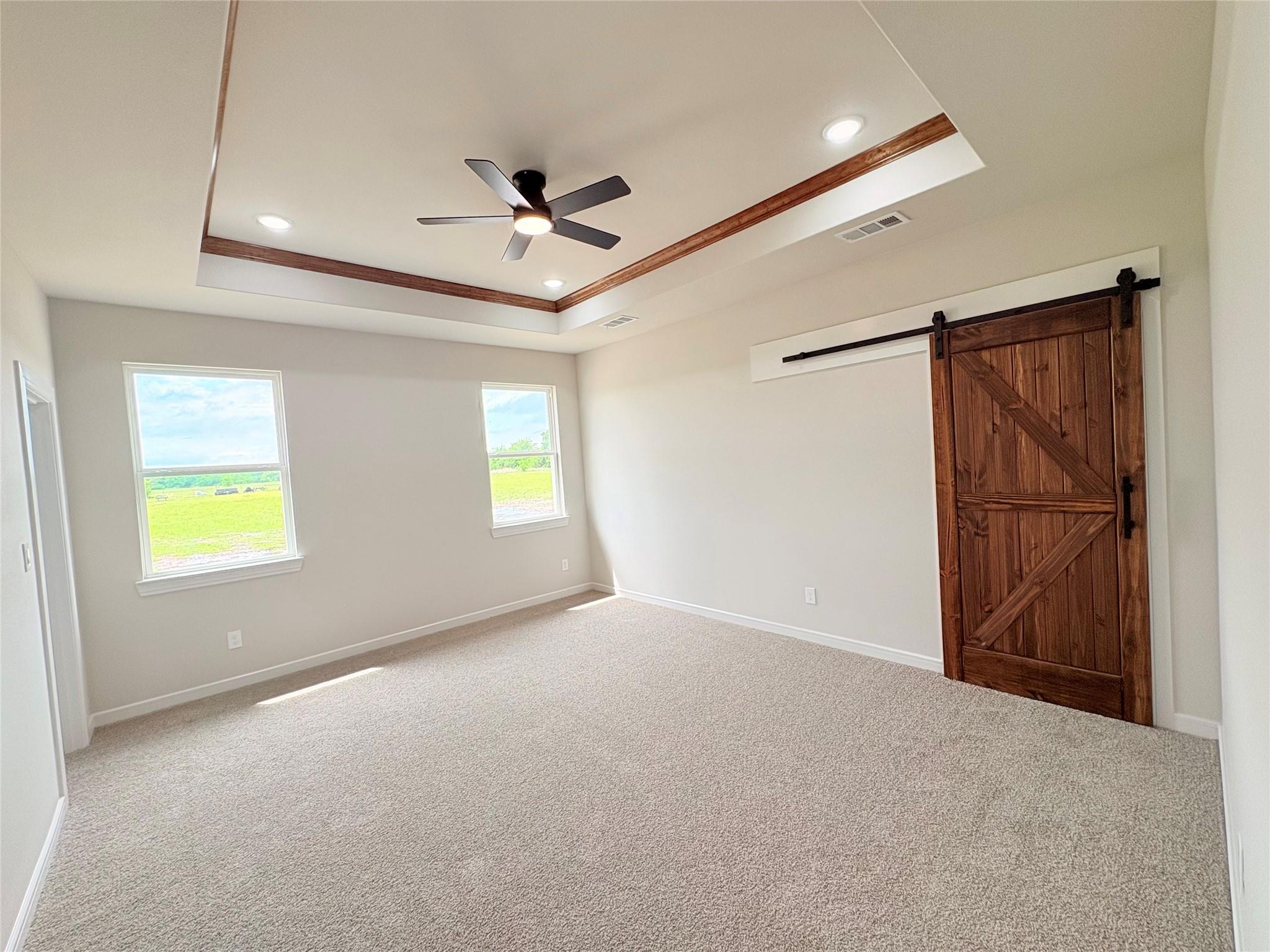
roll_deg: +4.4
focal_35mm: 14
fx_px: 514
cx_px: 635
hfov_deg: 102.1
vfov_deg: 85.7
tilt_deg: -3.1
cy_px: 476
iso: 80
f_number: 2.2
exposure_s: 1/137
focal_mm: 2.22
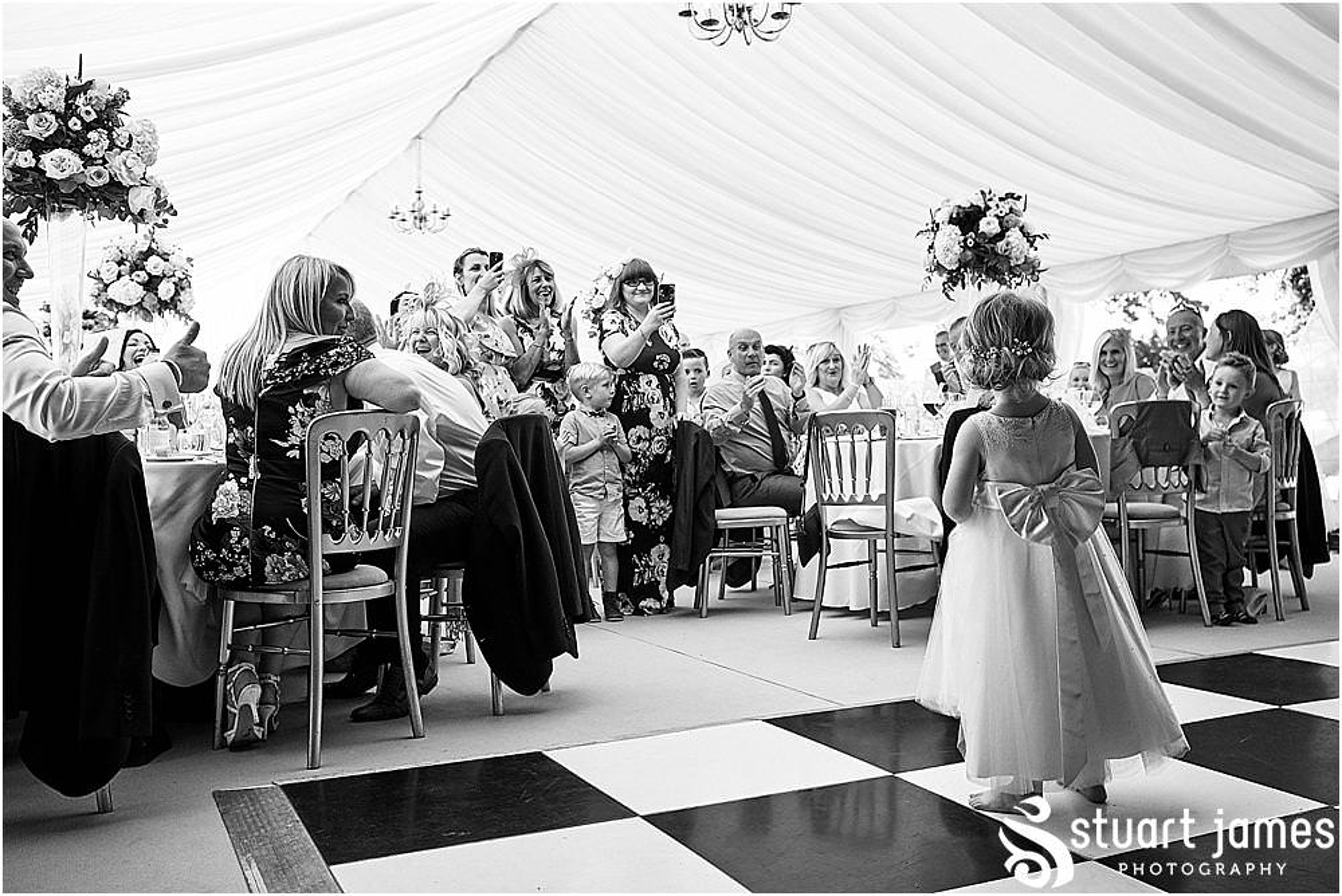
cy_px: 448
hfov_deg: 54.4
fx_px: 1305
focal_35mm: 35
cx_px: 671
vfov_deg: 37.9
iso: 1600
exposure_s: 1/800
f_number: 3.6
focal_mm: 23
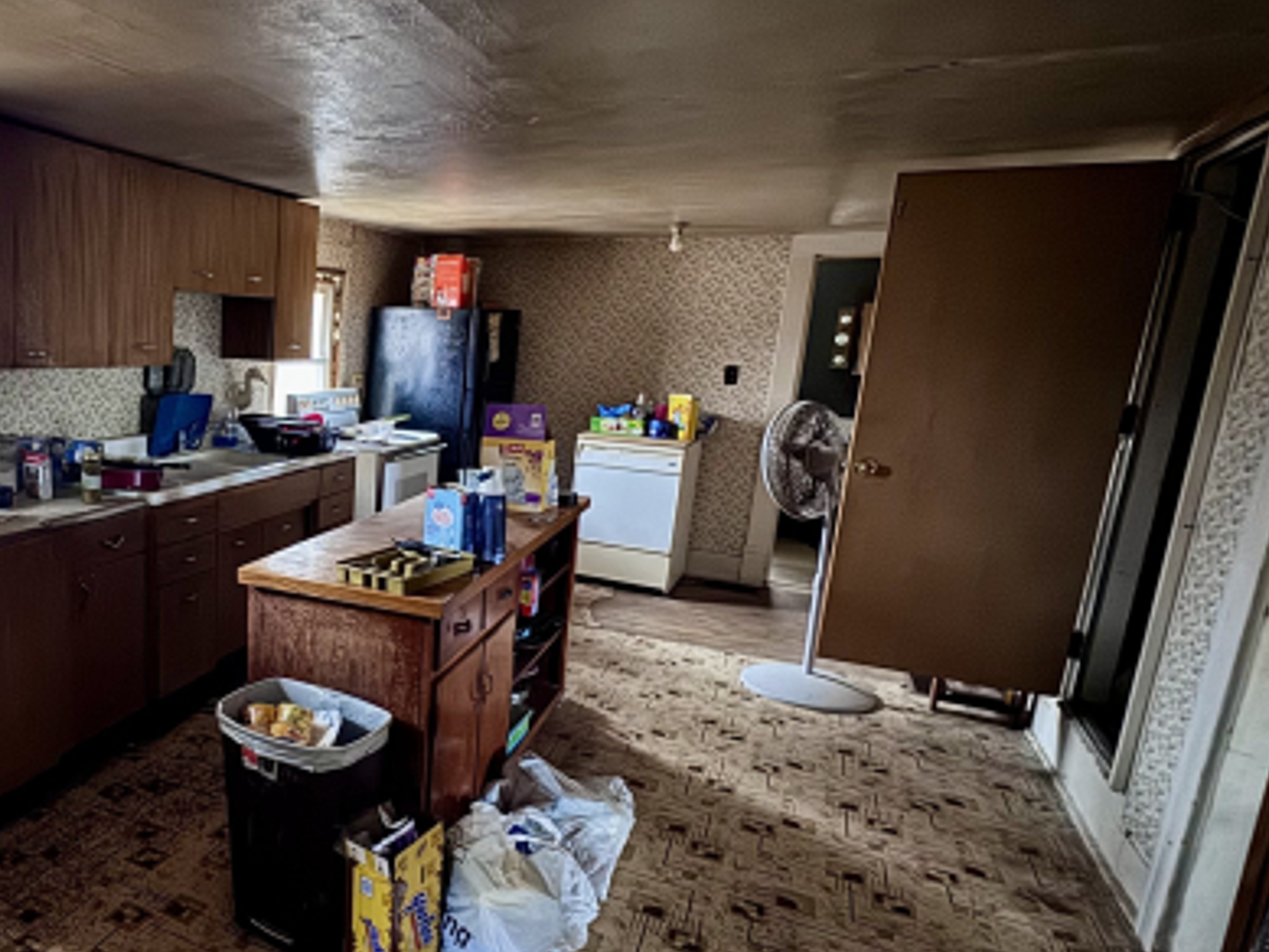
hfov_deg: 66.0
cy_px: 512
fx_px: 880
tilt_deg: -13.1
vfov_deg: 56.8
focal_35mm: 24
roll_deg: -2.7
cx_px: 279
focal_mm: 2.22
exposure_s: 1/9
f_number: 2.2
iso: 1000
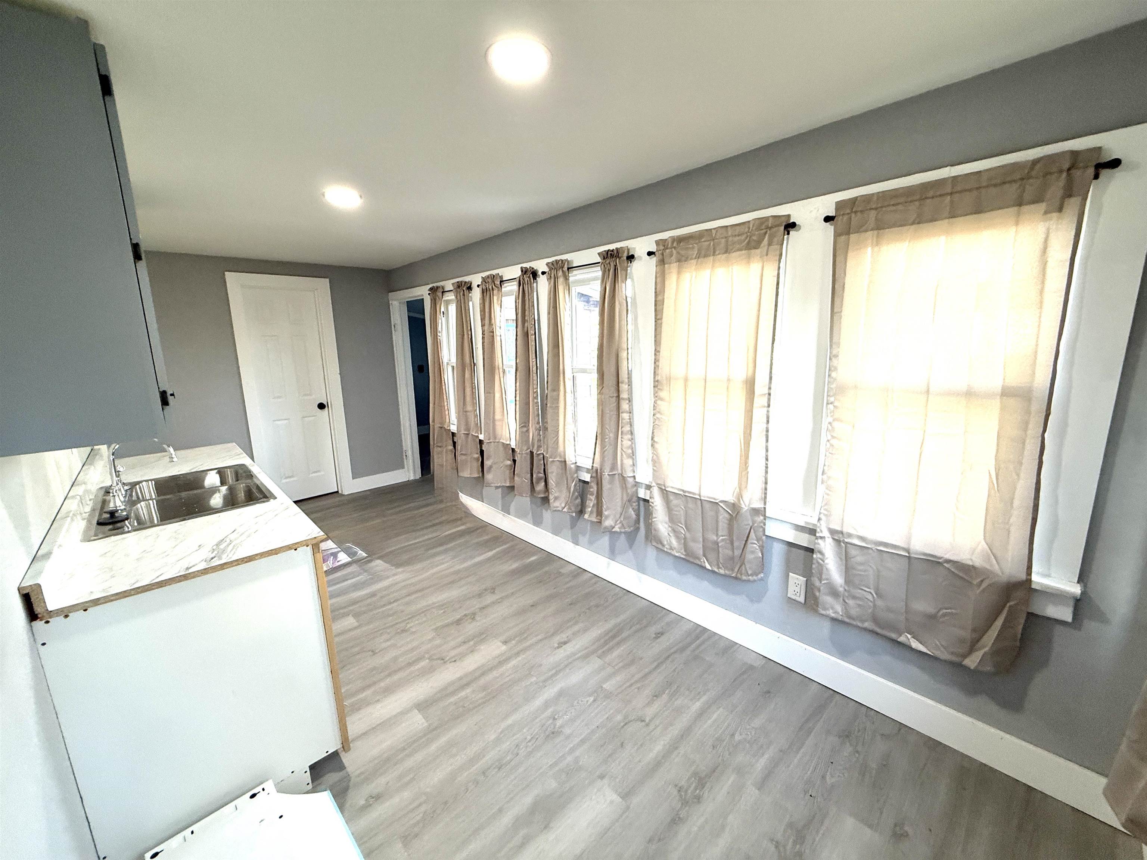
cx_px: 574
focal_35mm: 14
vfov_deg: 85.7
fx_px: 464
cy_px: 430
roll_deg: +1.7
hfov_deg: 102.1
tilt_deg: -11.0
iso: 200
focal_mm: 2.22
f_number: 2.2
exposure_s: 1/120
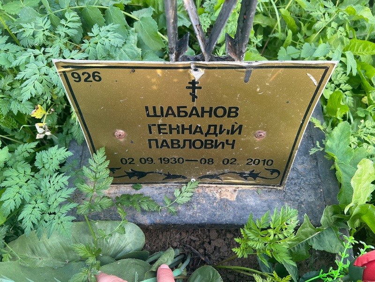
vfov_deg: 53.1
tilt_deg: -68.1
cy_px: 141
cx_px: 188
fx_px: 282
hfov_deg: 67.3
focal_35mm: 26
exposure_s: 1/121
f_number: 1.5
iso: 64
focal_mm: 5.7
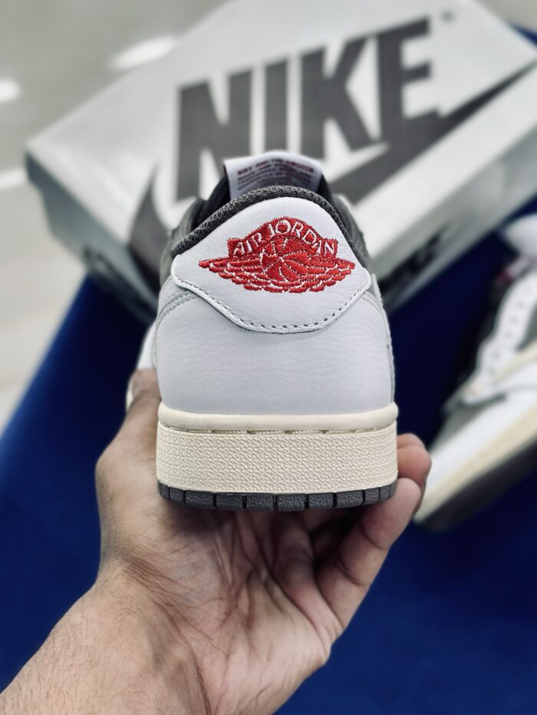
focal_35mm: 48
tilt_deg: -61.5
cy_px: 358
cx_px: 268
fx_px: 993
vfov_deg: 39.7
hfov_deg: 30.3
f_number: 1.78
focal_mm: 6.86
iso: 64
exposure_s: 1/105
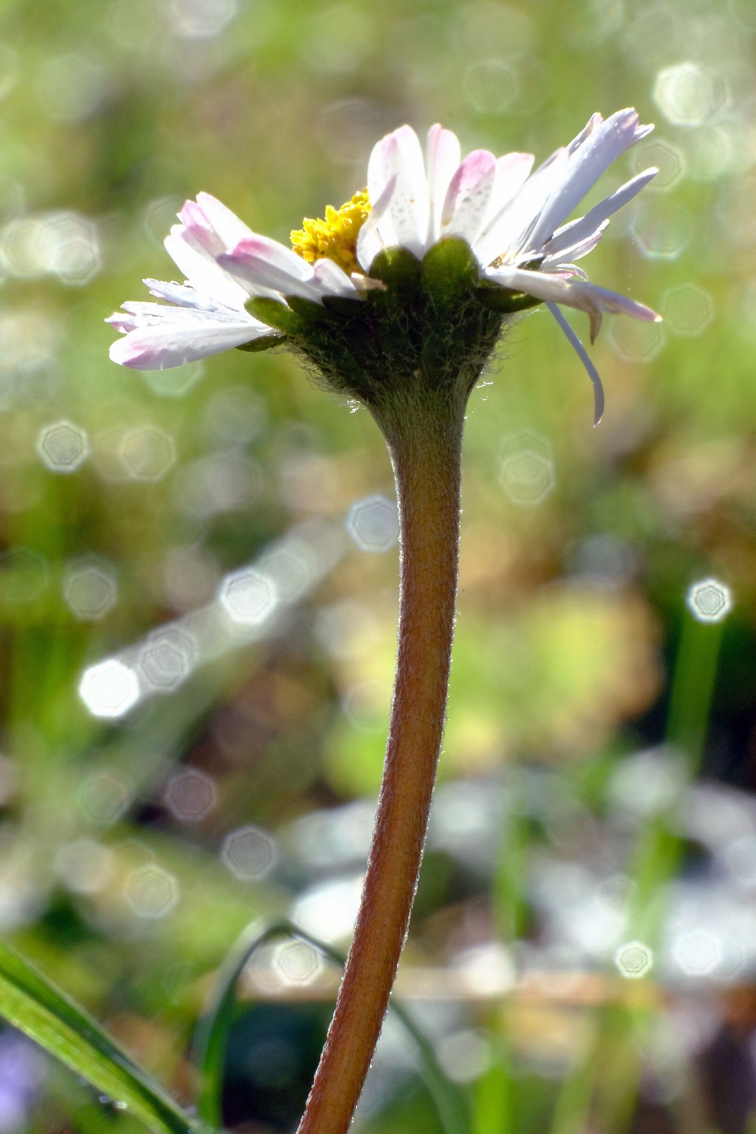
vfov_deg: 15.2
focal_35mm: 135
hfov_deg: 10.2
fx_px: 4252
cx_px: 378
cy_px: 567
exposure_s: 1/125
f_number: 22
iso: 1600
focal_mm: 90
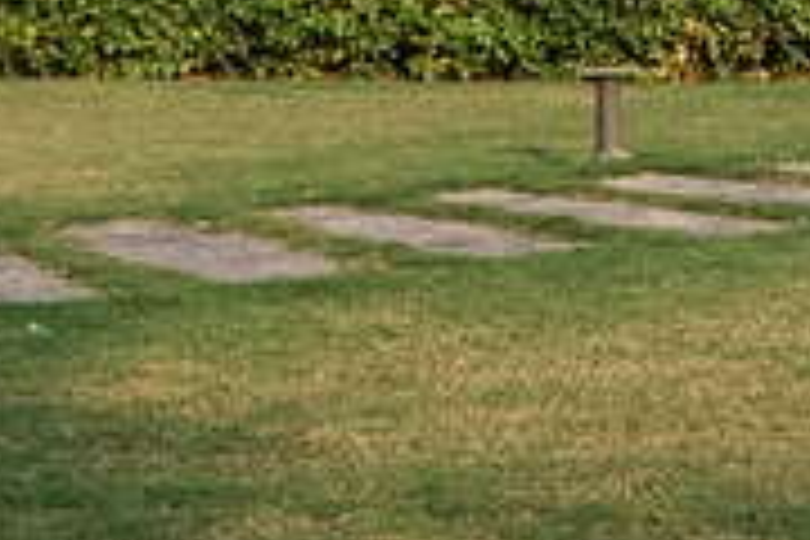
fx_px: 3420
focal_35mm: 152
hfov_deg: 12.8
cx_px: 1188
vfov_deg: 7.2
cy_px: -1476
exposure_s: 1/60
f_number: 10
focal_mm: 19
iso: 64
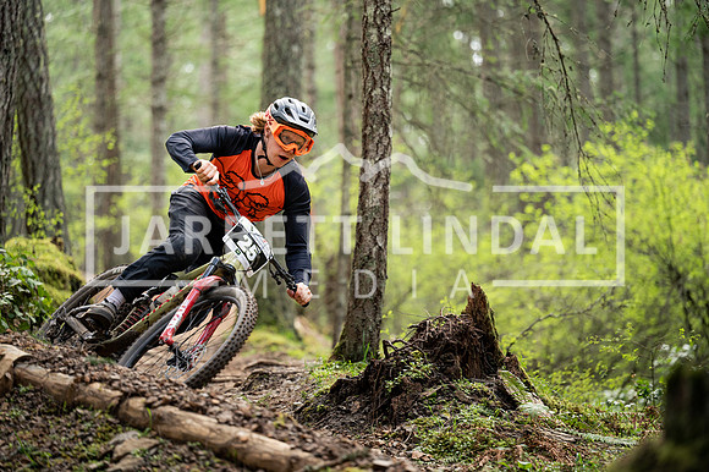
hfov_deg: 15.2
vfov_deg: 10.1
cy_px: 236
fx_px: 2657
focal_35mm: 135
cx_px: 354
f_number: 2.8
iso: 1000
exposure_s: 1/1000
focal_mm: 135
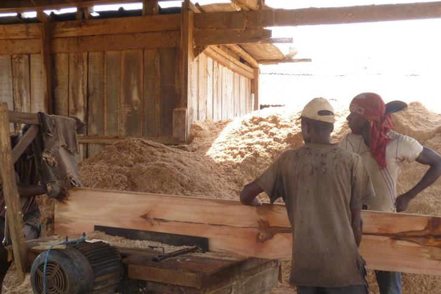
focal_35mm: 67
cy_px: 164
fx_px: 820
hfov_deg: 30.1
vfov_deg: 20.3
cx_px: 224
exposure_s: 1/160
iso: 160
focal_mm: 10.5
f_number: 4
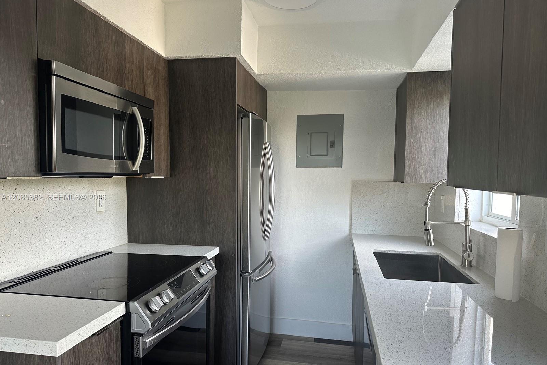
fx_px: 380
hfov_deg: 71.5
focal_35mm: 25
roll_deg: -0.5
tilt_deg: -3.8
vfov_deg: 51.2
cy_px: 198
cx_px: 274
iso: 160
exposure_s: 1/121
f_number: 1.78
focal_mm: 6.86
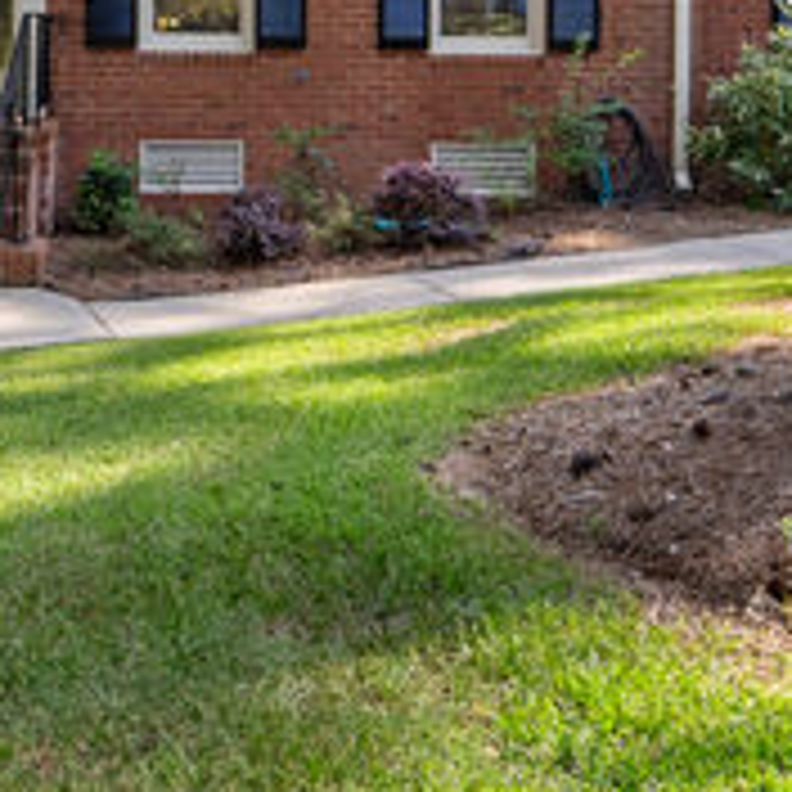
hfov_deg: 30.9
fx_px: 1398
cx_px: 166
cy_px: -83
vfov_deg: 28.6
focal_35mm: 54
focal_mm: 14
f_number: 8
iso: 125
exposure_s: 1/320
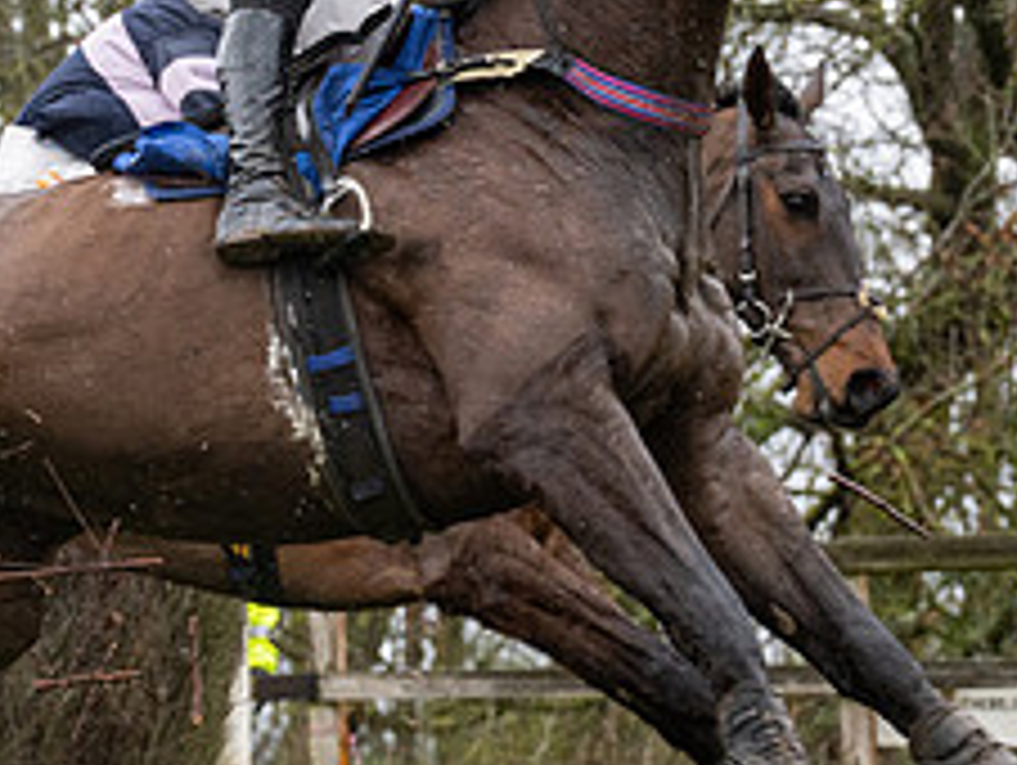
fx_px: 5912
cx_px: 118
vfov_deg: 7.4
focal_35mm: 201
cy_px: 288
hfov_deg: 9.8
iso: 800
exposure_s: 1/1250
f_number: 4
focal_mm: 70
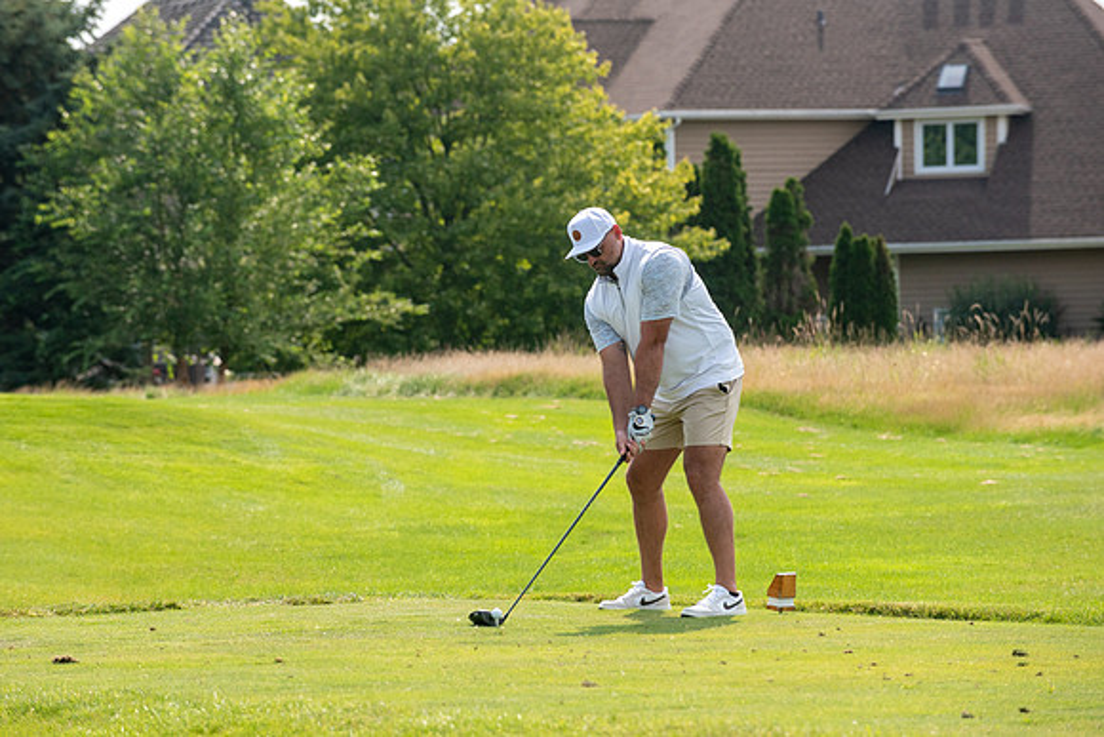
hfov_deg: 9.0
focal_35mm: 230
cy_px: 369
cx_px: 493
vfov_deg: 6.0
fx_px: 7052
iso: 250
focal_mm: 200
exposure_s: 1/2500
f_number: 5
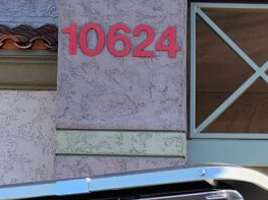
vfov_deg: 10.1
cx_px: 251
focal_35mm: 140
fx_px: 1083
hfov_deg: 13.9
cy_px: 331
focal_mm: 5.4
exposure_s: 1/437
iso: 20
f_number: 1.8
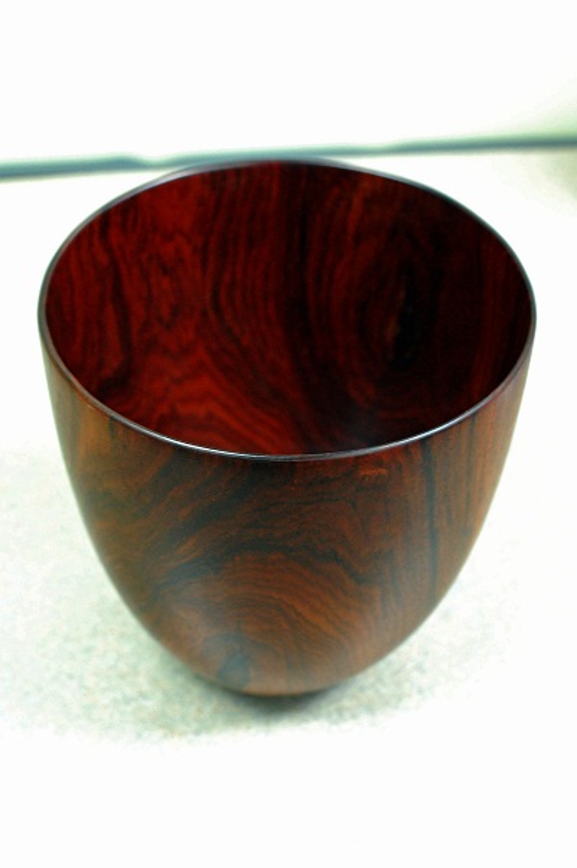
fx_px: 1265
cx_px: 288
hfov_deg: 25.7
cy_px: 434
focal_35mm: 52
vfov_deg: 37.9
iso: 1600
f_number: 4
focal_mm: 35
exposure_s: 1/15
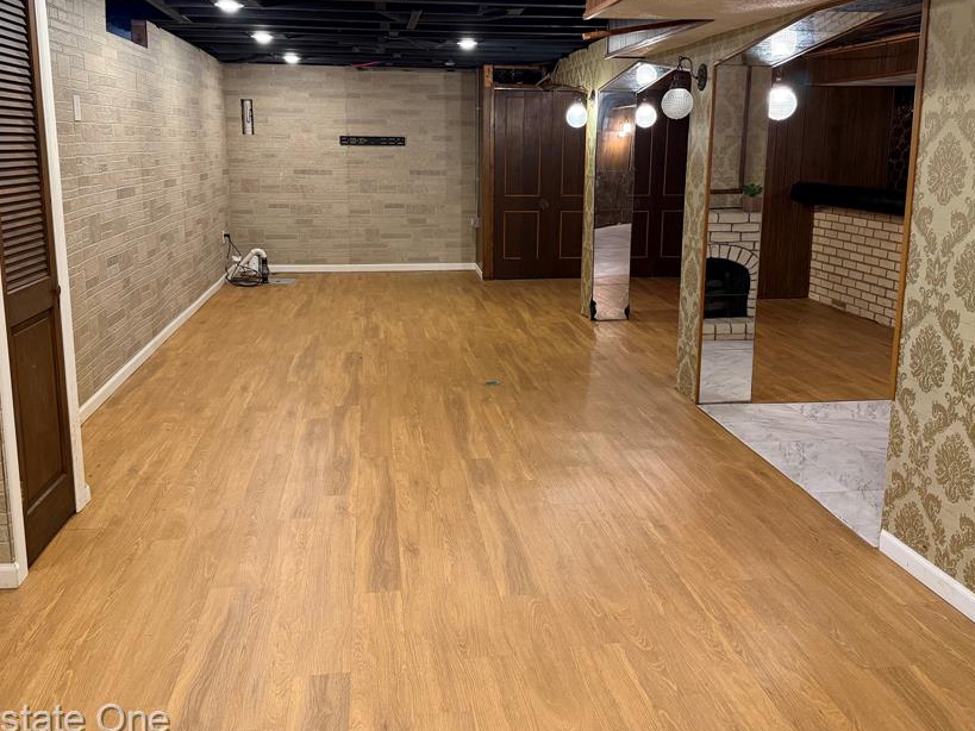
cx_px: 486
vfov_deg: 46.5
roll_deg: -0.1
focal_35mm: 30
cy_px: 289
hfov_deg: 60.0
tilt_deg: -9.9
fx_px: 845
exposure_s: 1/60
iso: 320
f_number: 1.78
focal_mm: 6.76
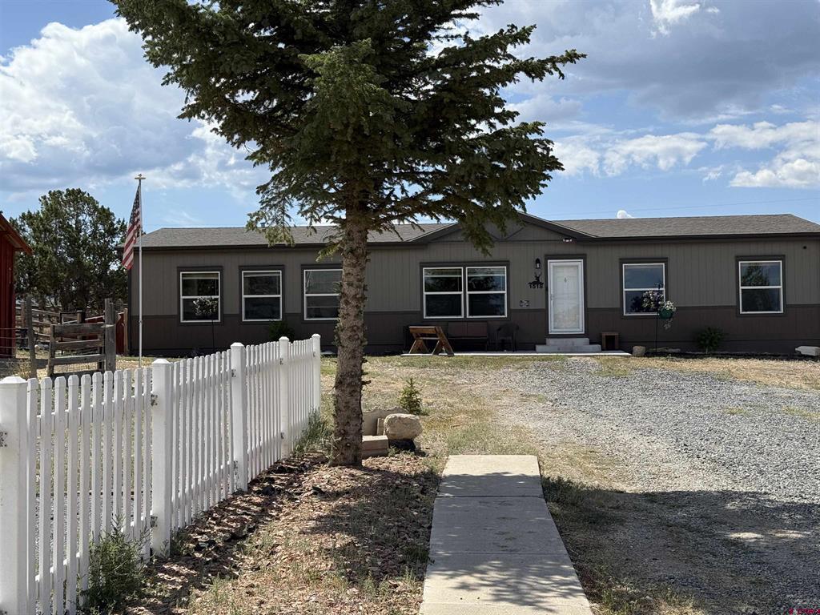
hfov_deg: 39.7
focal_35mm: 48
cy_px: 308
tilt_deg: +3.3
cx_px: 410
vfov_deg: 30.3
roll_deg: +0.6
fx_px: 1137
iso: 80
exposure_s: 1/5208
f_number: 1.78
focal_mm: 6.76
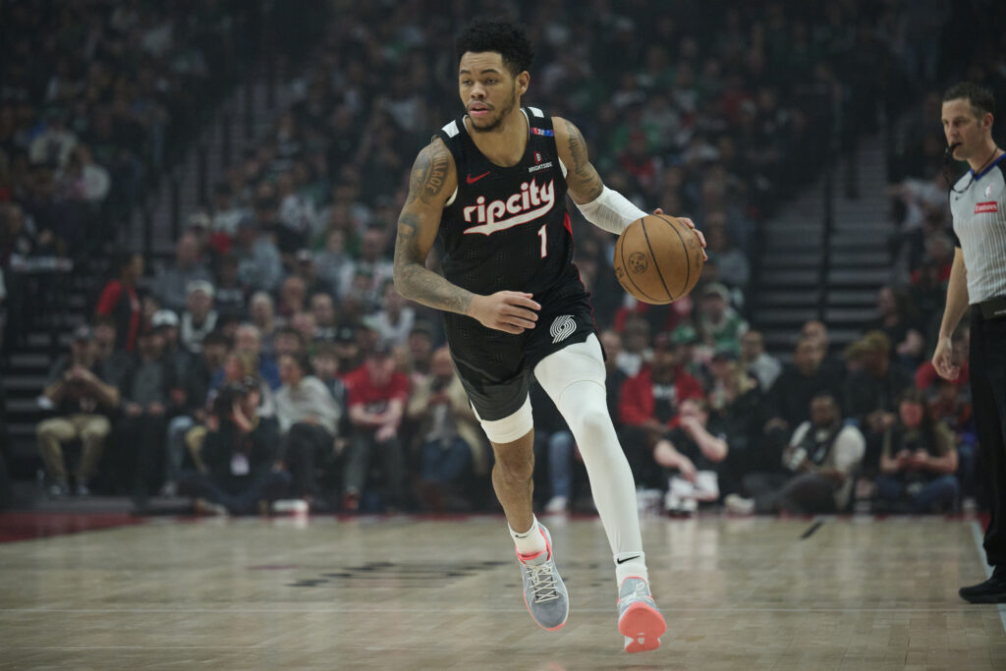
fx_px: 3633
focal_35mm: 130
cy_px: 336
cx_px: 503
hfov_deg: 15.8
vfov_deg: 10.6
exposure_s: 1/2000
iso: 3200
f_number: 2.8
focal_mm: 130
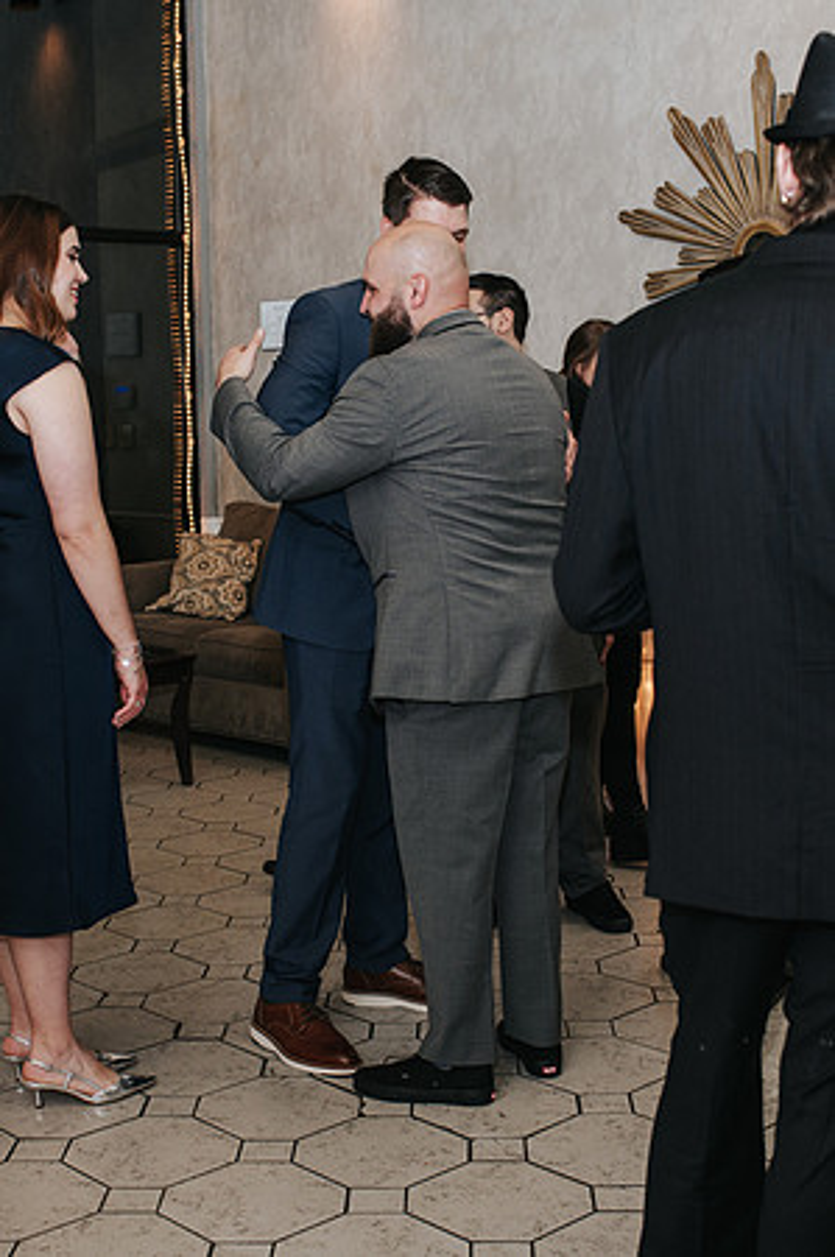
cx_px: 418
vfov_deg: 37.8
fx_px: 1833
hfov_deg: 25.7
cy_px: 628
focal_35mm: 53
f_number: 3.2
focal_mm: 35
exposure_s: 1/200
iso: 800
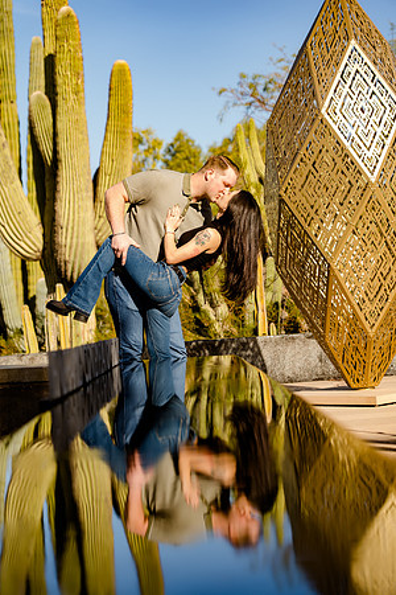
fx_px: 1419
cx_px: 198
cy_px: 298
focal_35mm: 86
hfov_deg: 15.9
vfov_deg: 23.6
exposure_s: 1/320
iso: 50
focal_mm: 86
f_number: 4
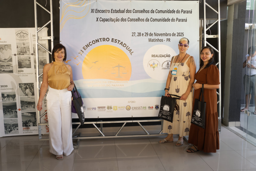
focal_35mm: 35
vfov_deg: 37.9
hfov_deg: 54.4
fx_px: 249
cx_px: 128
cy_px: 86
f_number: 4
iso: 320
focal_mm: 35
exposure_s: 1/100
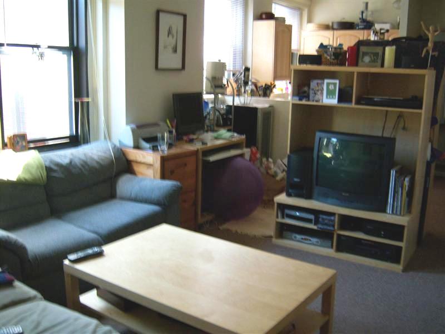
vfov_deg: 39.7
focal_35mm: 36
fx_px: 463
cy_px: 167
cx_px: 222
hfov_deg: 51.4
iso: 160
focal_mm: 7.5
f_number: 2.8
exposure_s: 1/30
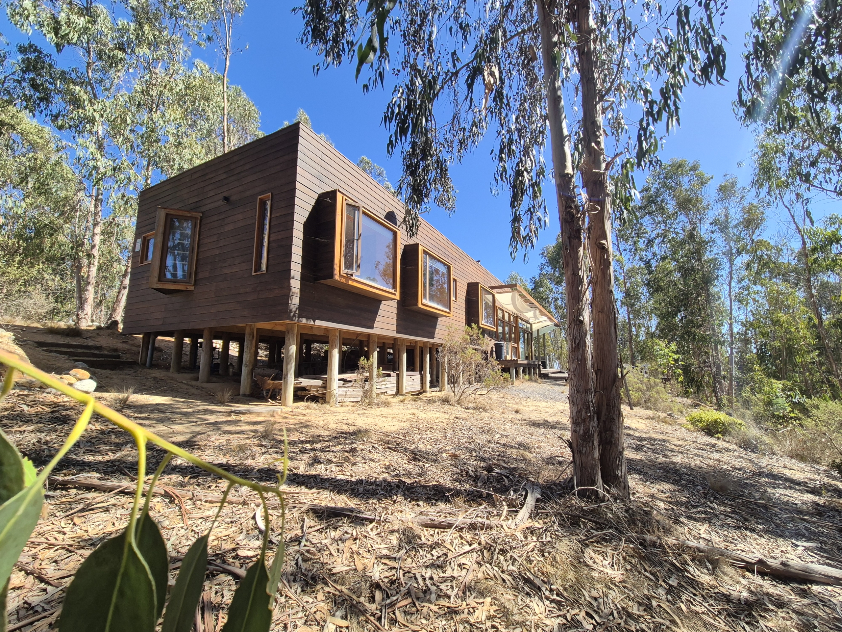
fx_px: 316
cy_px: 316
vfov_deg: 89.9
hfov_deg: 106.2
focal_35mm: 13
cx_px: 421
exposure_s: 1/772
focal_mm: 2.2
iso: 125
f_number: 2.2
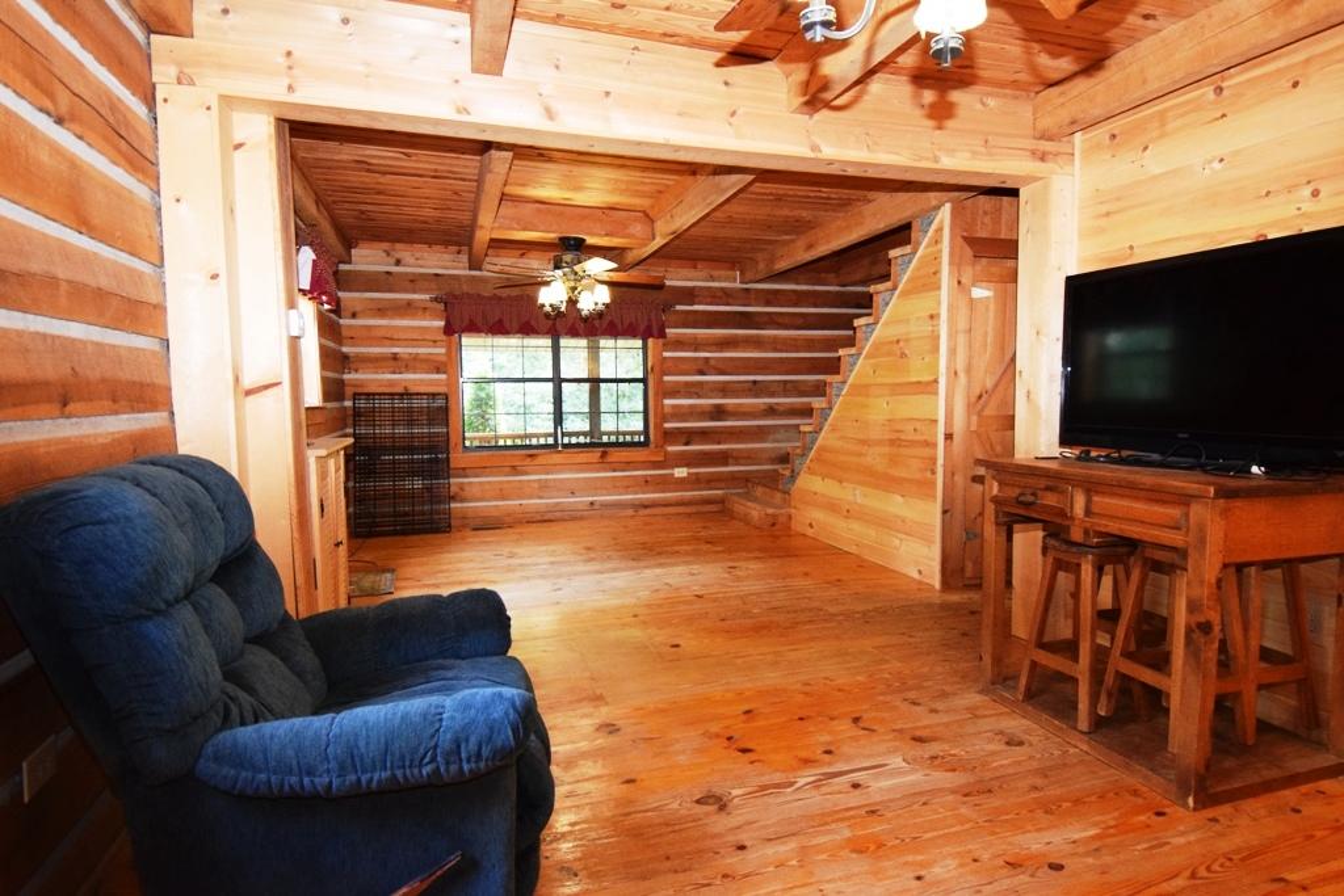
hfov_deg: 90.0
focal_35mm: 18
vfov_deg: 67.4
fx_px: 672
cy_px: 448
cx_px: 672
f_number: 4
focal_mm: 12
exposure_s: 1/60
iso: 2500
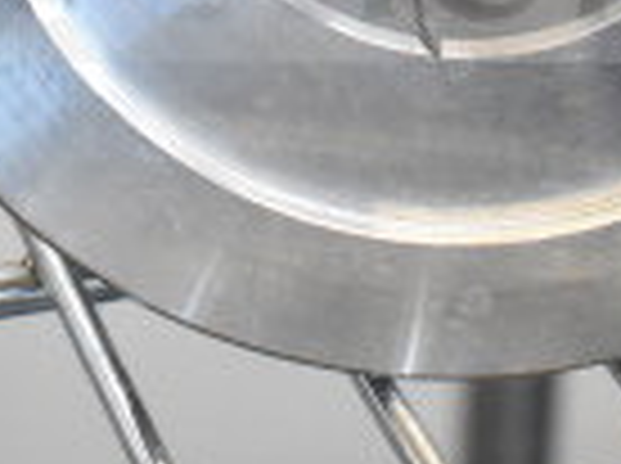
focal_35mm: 179
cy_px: -295
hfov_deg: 11.1
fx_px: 3206
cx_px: 328
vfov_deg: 8.1
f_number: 6.3
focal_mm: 28
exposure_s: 1/160
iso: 6400
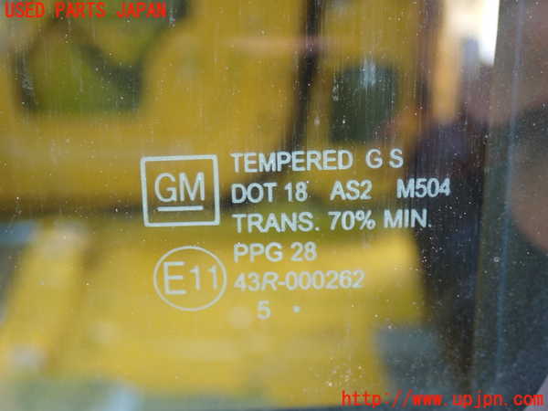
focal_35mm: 62
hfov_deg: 31.2
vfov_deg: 23.7
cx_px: 274
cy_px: 206
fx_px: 982
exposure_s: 1/80
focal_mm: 11.09
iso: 200
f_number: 3.6
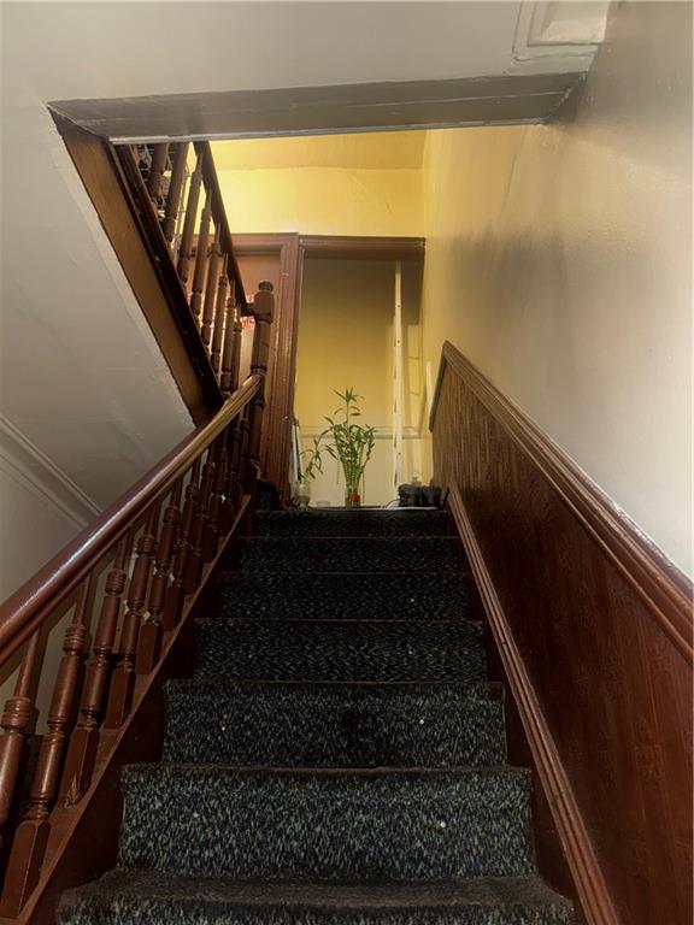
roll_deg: -0.4
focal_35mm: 24
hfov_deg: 56.8
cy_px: 462
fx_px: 642
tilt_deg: +26.5
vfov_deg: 71.6
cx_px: 347
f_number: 1.78
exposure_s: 1/13
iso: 125
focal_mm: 6.76
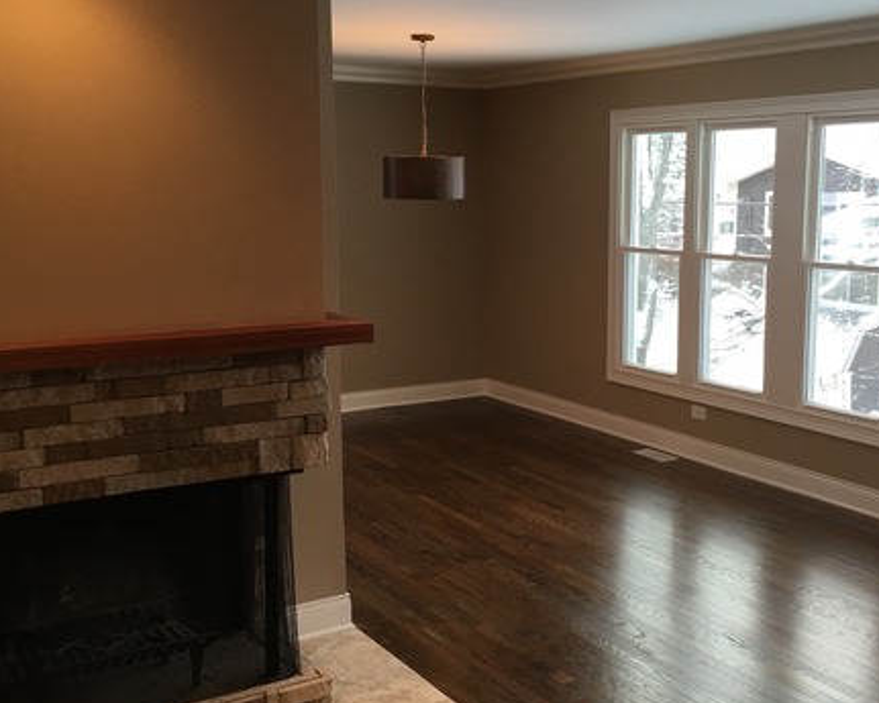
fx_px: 1093
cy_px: 373
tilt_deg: -9.0
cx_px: 516
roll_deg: -0.8
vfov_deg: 35.7
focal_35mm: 42
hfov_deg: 43.6
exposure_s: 1/30
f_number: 2.2
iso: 25
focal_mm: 4.15
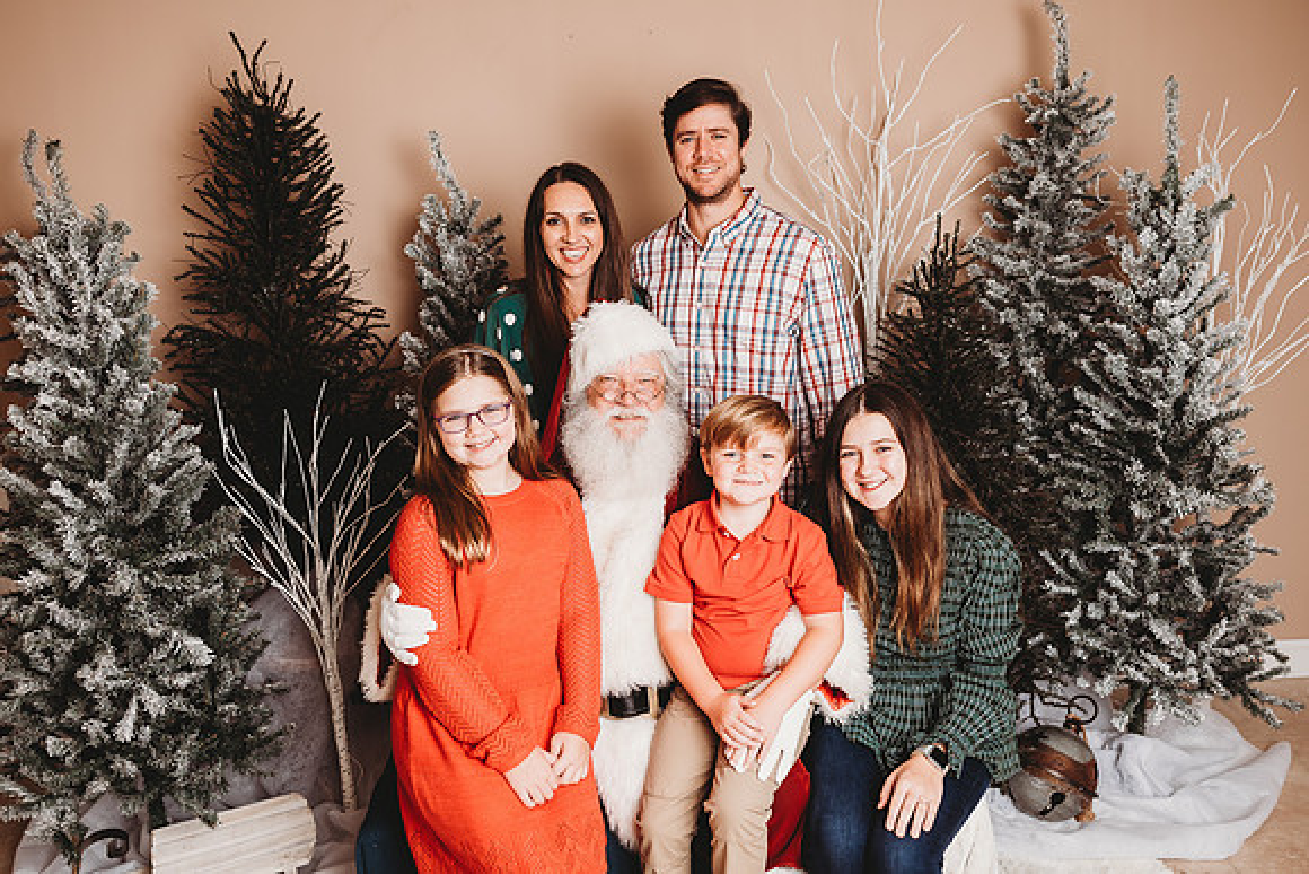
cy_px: 484
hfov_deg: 61.6
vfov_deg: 43.3
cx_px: 701
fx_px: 1097
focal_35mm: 30
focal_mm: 24
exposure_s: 1/160
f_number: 2.8
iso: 100
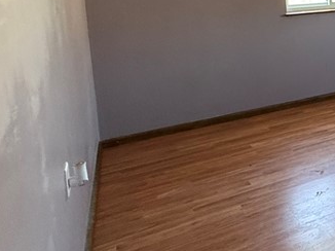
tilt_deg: -6.6
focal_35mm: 44
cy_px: 5
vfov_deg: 30.7
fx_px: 426
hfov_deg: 31.0
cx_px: 457
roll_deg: -0.7
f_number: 2.2
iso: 320
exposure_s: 1/72
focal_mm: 2.22
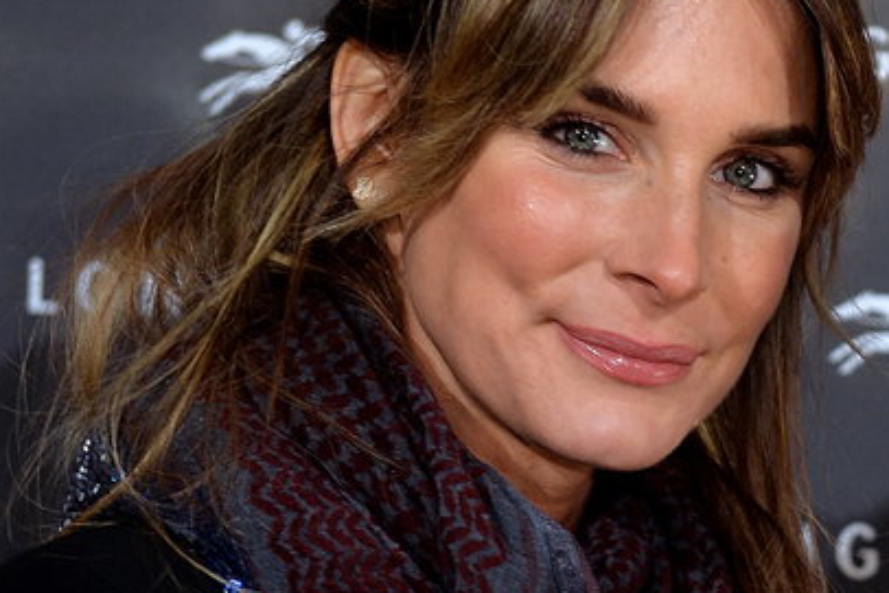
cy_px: 569
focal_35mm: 195
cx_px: 917
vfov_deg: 7.0
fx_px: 4817
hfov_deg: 10.4
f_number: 3.5
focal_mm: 66
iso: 400
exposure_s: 1/125
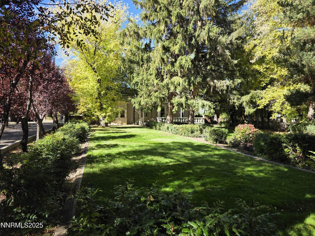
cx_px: 158
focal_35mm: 23
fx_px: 209
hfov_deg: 73.9
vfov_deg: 58.9
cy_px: 118
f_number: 1.7
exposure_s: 1/359
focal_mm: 6.3
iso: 25
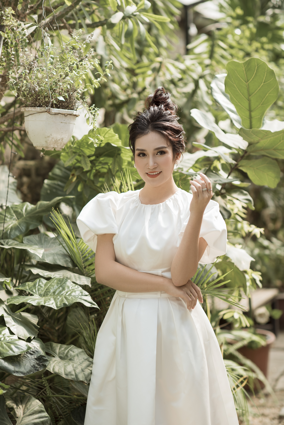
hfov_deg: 16.1
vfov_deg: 23.9
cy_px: 212
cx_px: 142
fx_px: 1005
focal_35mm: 85
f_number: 2.5
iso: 100
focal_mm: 85
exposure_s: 1/250
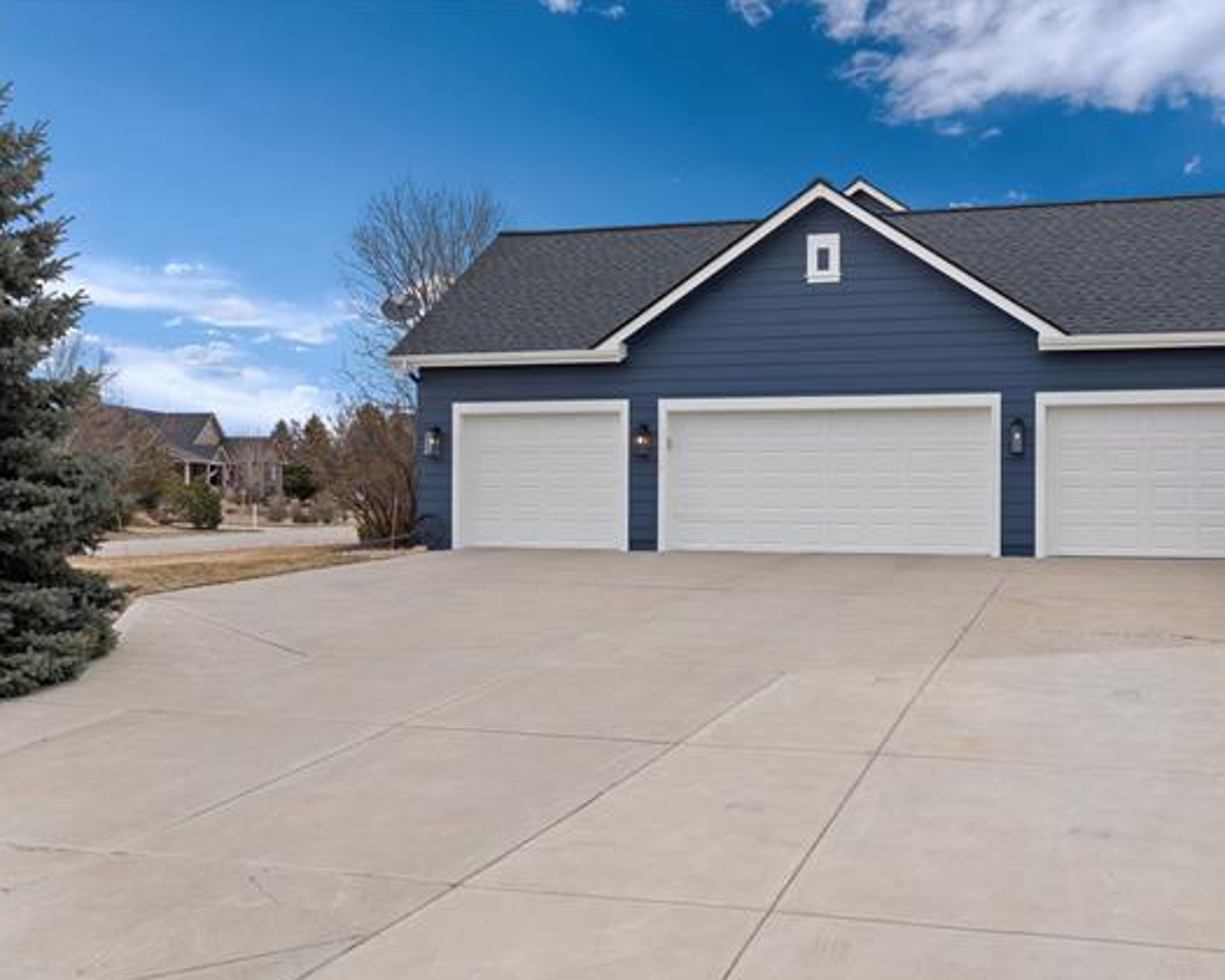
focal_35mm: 40
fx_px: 1450
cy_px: 492
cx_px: 726
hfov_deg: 45.6
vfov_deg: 37.3
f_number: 8
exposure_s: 1/250
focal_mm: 35
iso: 640
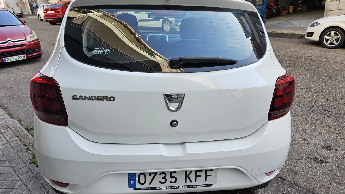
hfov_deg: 71.9
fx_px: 238
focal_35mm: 26
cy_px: 109
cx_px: 175
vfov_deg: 44.3
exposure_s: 1/180
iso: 25
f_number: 1.7
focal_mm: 6.3
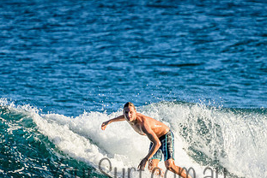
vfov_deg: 0.9
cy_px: 164
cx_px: 136
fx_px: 11076
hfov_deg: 1.4
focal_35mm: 1492
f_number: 11
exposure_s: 1/2000
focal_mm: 800
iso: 1800
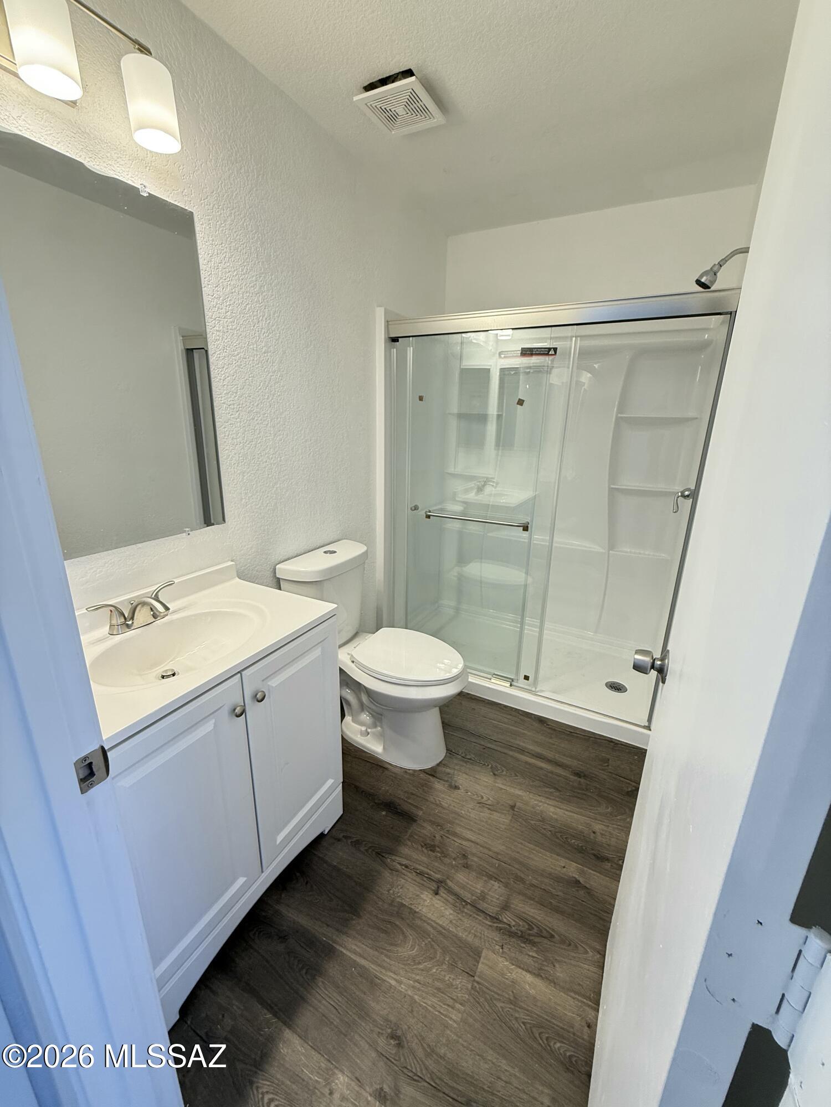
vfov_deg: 102.1
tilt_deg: -15.4
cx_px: 416
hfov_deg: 85.7
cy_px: 554
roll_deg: -1.7
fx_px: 448
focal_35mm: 14
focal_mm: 2.22
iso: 160
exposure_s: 1/120
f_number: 2.2
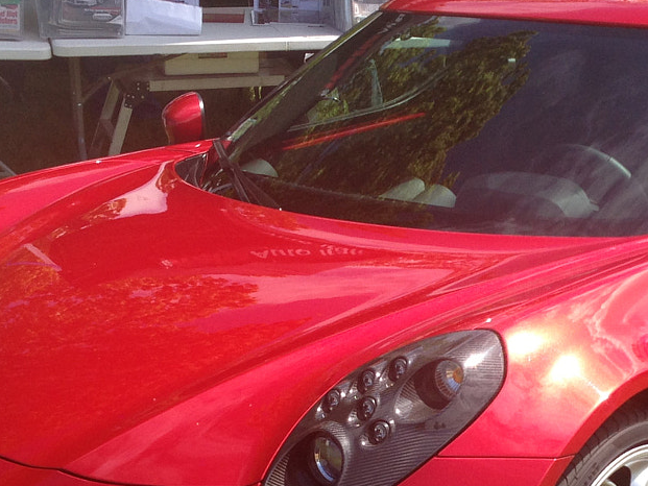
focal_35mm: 85
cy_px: 386
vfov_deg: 17.2
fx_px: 1591
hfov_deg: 22.9
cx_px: 424
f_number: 2.4
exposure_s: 1/919
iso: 50
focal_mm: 4.12
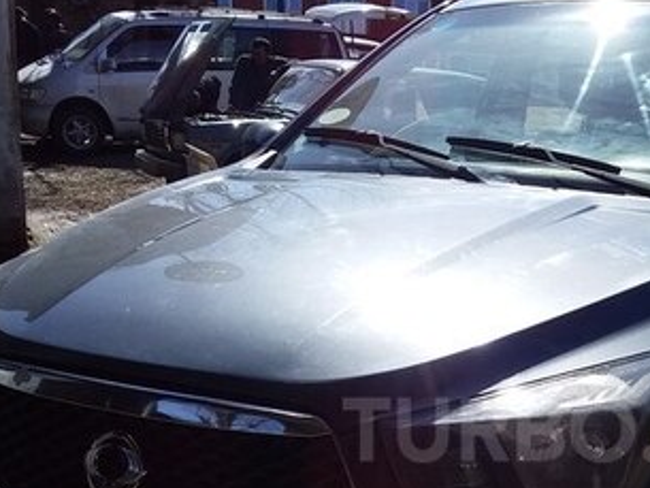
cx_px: 560
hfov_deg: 28.1
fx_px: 1259
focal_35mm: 67
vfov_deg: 21.5
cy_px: 429
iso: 40
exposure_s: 1/1547
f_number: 2.2
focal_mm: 3.3
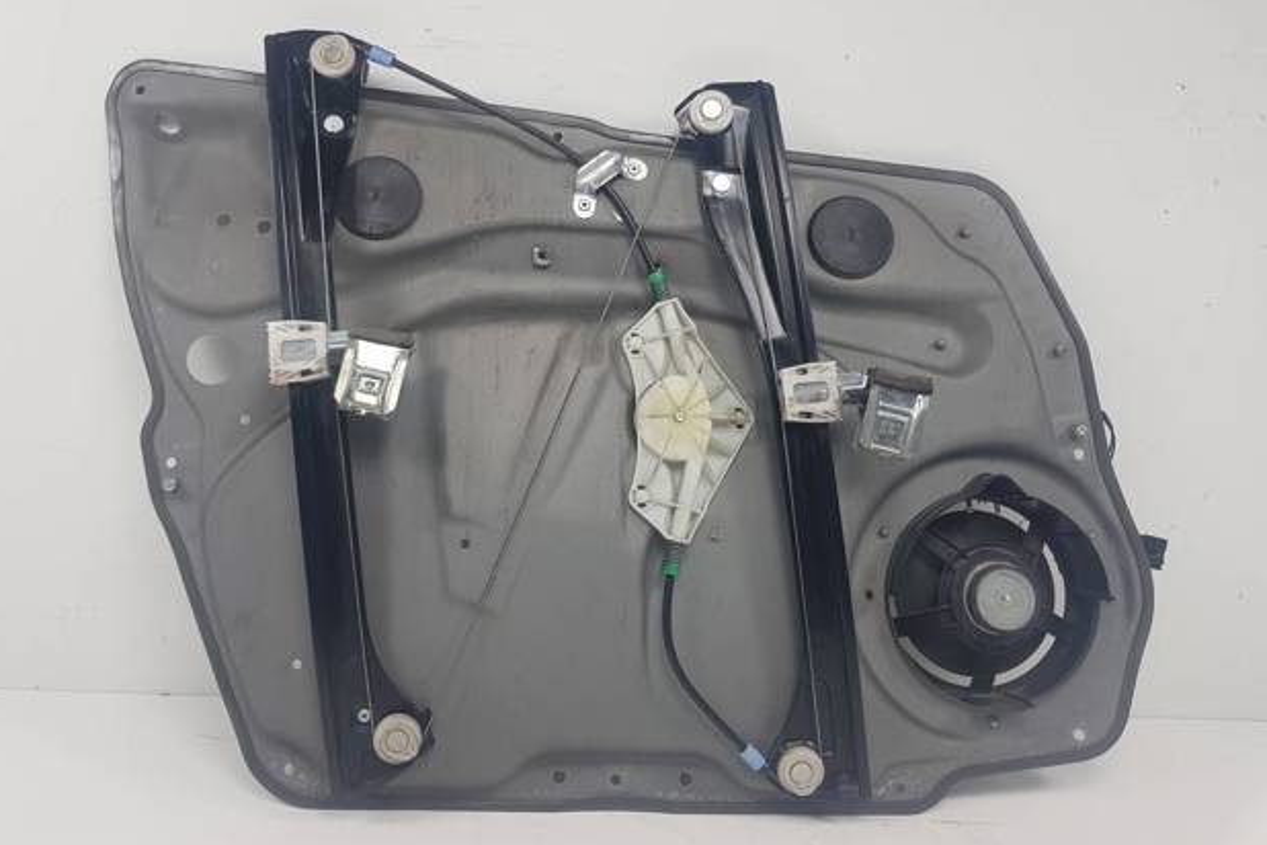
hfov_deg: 65.5
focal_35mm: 28
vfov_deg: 46.4
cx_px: 613
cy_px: 405
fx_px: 985
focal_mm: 4.2
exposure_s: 1/257
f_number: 1.7
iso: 40
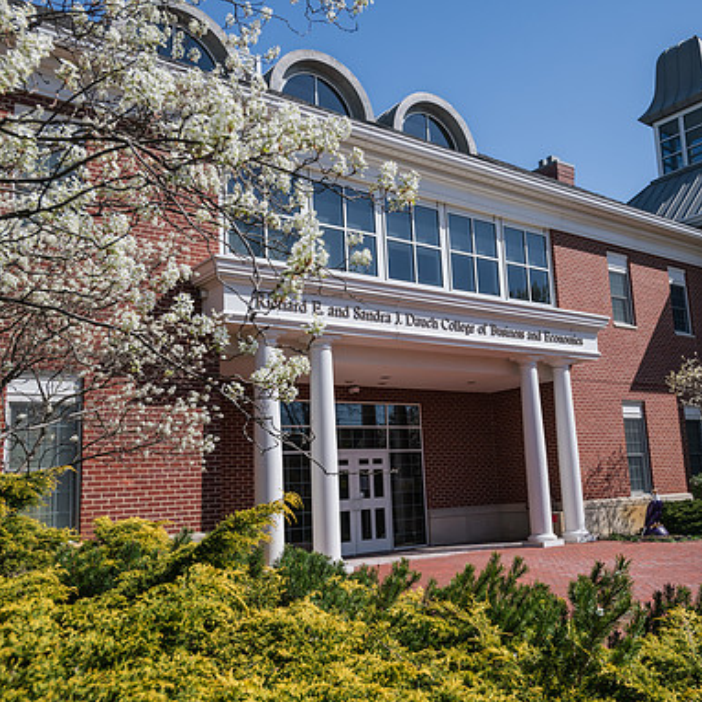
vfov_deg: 46.0
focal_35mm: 36
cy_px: 353
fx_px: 826
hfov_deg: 45.6
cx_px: 440
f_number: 7.1
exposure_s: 1/320
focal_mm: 28
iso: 320
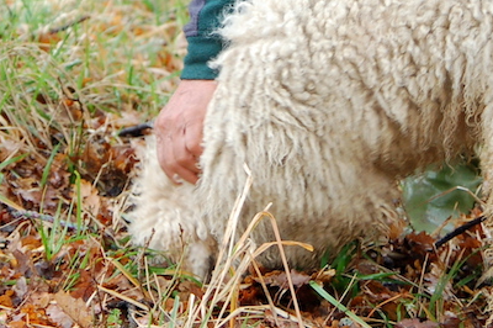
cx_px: 174
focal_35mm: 171
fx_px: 2340
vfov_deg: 7.9
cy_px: -142
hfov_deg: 12.0
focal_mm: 38
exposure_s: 1/60
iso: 400
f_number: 4
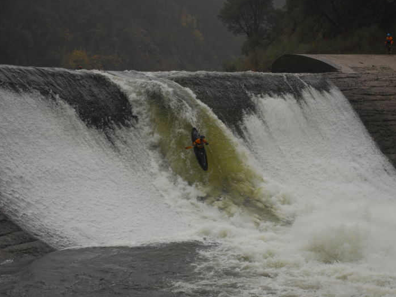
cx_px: 222
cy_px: 147
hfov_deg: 24.7
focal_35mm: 79
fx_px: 903
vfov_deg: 18.7
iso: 320
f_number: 4.8
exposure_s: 1/500
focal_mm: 48
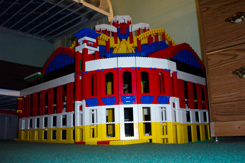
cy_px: 82
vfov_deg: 37.9
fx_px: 238
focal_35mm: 35
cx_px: 122
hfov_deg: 54.4
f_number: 2.8
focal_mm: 7.5
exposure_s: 1/30
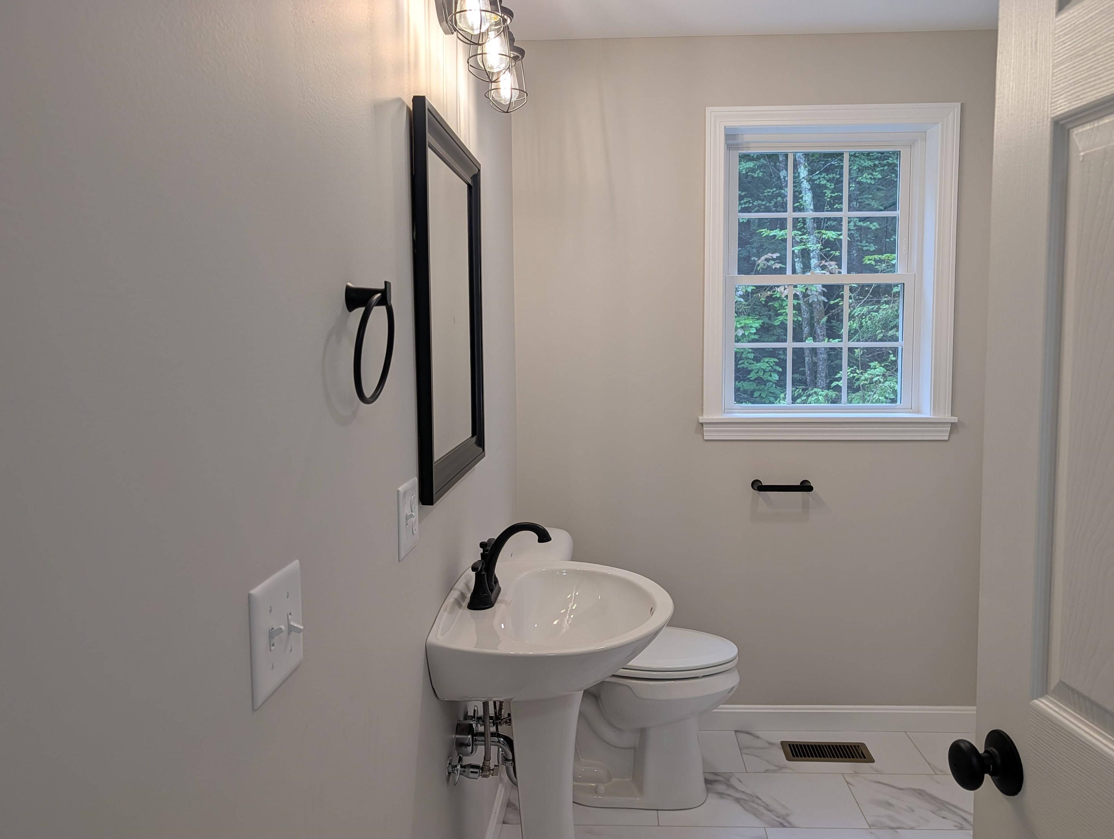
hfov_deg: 69.3
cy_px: 403
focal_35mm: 25
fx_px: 806
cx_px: 575
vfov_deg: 55.0
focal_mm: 6.9
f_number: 1.68
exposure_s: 1/120
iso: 25
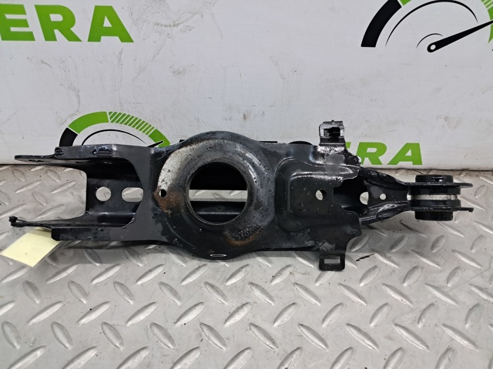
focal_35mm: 27
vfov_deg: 51.3
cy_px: 184
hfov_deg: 65.4
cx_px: 246
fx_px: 384
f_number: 1.8
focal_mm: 4
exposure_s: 1/60
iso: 160
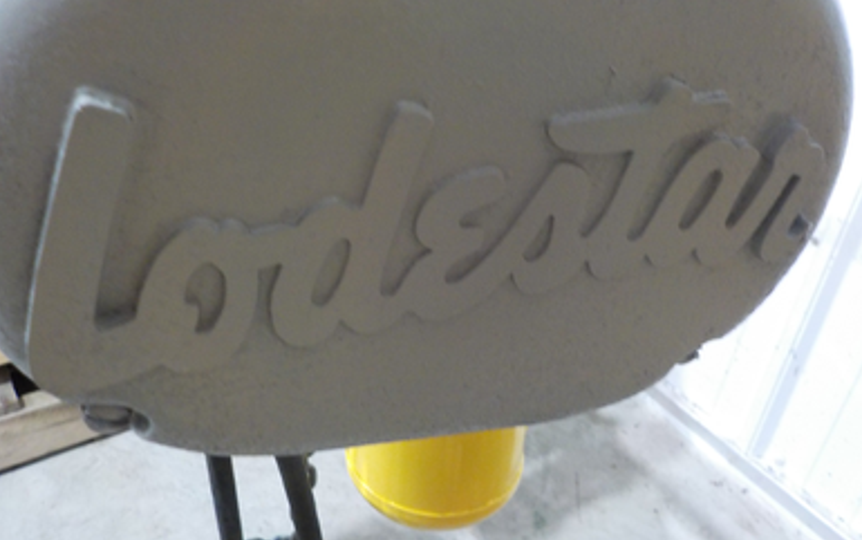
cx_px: 425
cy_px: 226
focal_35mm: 33
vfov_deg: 38.3
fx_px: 776
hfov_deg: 58.1
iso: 400
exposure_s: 1/10
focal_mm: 4.1
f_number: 3.3
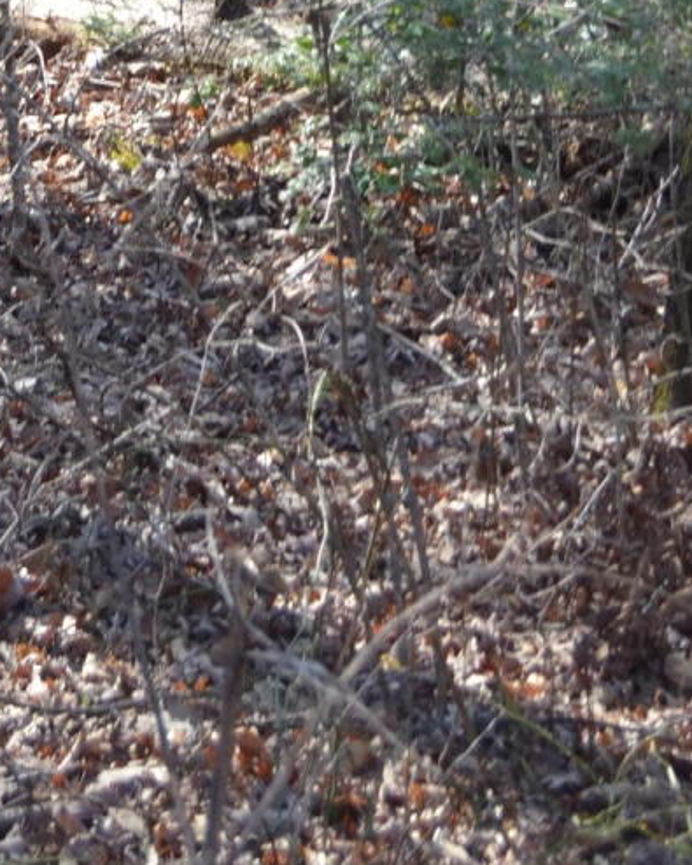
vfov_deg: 10.0
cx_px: 42
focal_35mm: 182
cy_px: -739
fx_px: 4661
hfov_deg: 8.5
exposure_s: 1/250
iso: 400
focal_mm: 32
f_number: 5.6
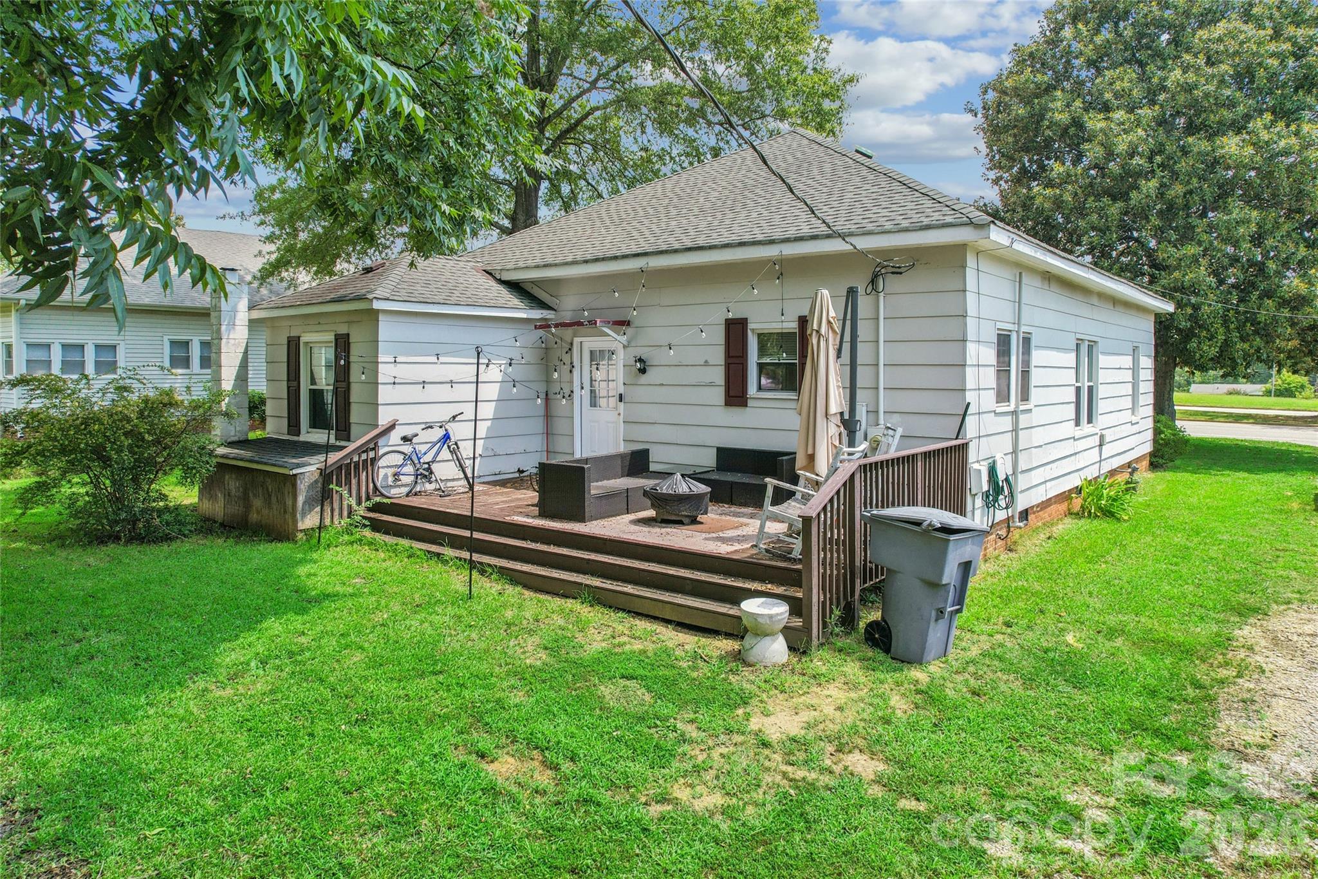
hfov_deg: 78.6
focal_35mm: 22
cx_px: 659
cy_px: 440
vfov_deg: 57.2
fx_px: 805
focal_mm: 8.4
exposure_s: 1/100
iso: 100
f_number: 2.8
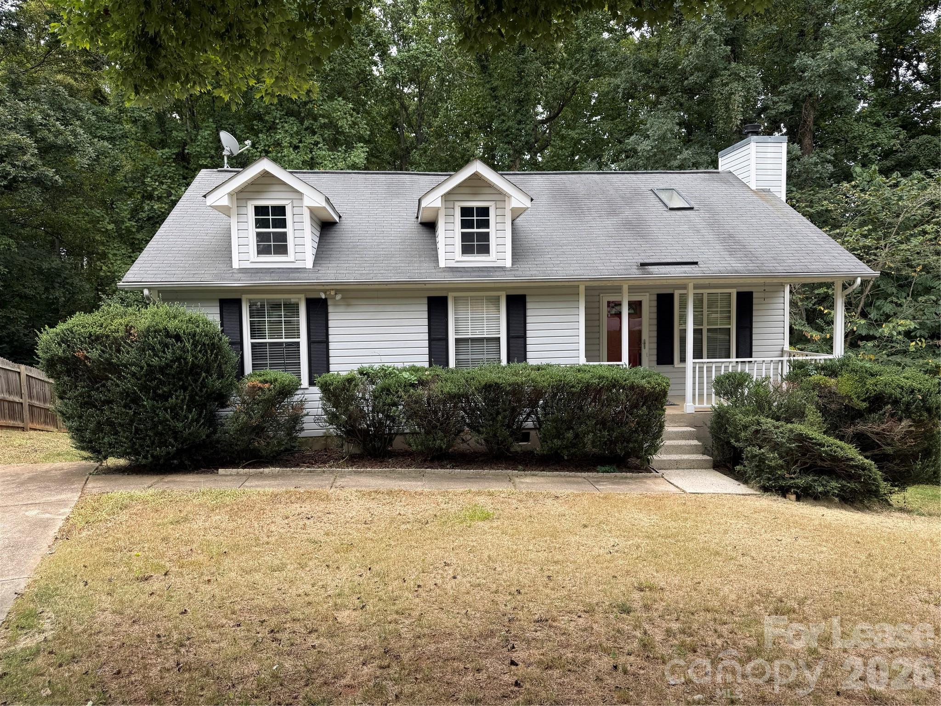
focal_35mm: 24
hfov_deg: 71.6
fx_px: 652
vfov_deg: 56.8
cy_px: 353
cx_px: 470
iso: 80
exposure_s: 1/365
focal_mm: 6.76
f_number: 1.78
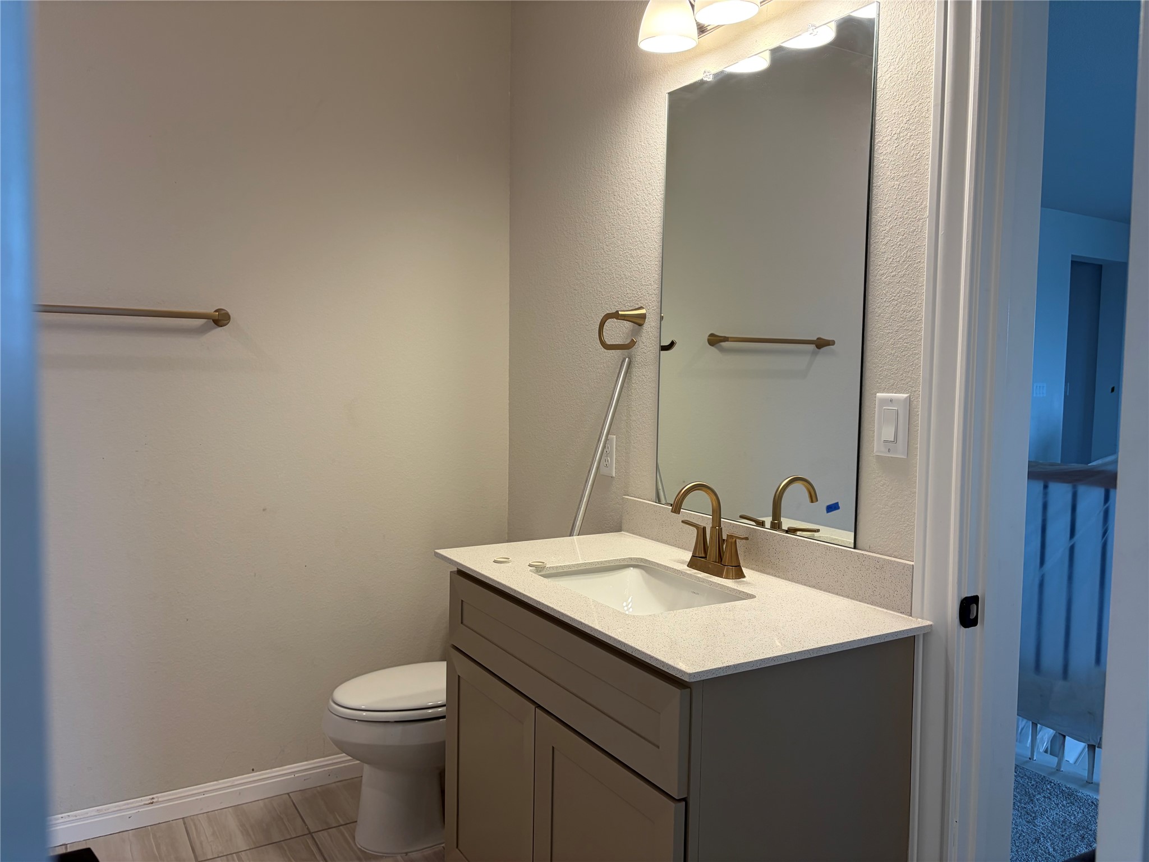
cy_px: 431
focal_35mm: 26
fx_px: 863
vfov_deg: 53.1
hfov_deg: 67.3
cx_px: 574
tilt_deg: -2.9
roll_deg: -0.6
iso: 64
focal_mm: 5.96
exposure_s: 1/120
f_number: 1.6
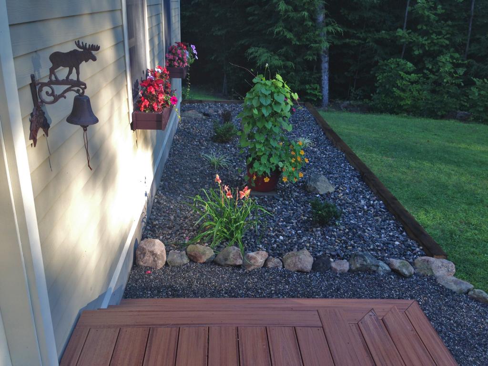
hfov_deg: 55.4
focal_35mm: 33
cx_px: 244
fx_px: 465
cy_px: 183
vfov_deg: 42.9
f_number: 2.4
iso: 50
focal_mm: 4.12
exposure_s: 1/150
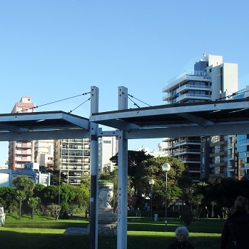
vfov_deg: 24.0
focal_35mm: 71
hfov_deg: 23.8
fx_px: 578
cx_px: 36
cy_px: 192
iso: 100
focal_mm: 6.3
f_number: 8.4
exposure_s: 1/90
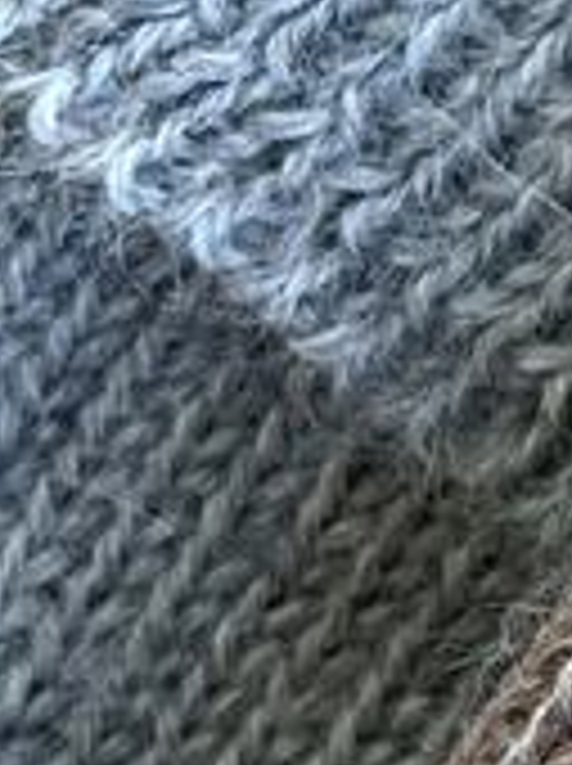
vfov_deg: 10.8
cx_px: 1878
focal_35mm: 184
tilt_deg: -88.8
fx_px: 4064
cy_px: 392
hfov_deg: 7.0
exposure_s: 1/121
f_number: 1.5
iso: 80
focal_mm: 5.7
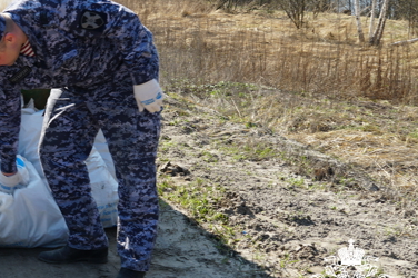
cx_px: 10
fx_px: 940
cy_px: 97
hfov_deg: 24.1
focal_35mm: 81
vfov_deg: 16.8
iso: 100
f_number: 9
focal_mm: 27
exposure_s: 1/100
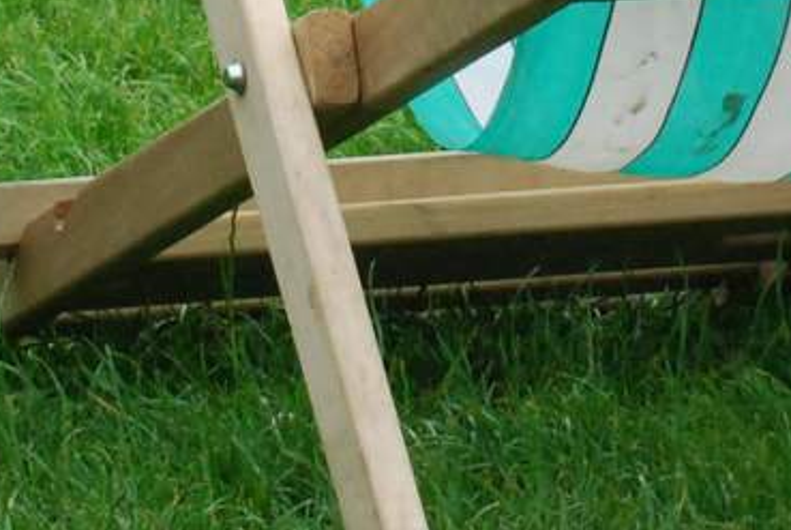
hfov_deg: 3.5
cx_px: 860
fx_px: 12825
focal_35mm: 583
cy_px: -641
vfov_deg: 2.4
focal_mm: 70
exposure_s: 1/320
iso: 800
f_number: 11
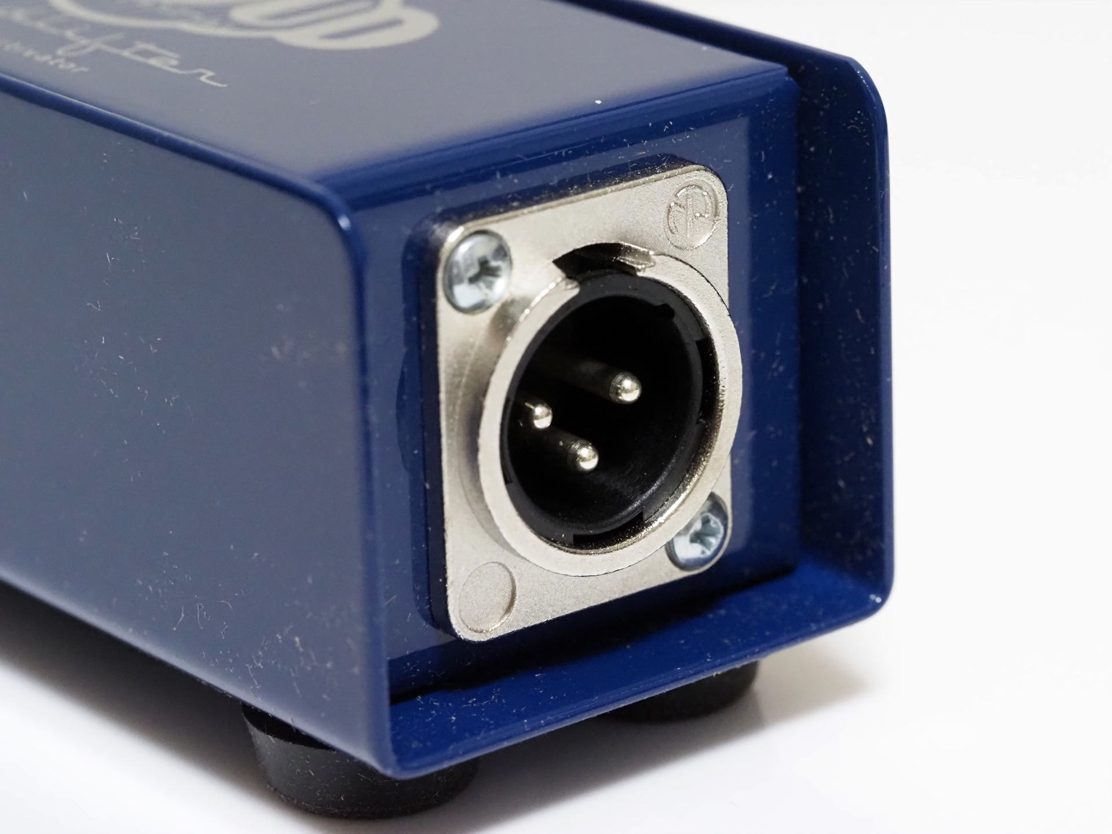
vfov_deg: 12.3
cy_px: 417
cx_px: 556
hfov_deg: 16.4
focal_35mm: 120
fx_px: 3855
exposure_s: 1/60
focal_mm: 60
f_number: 5.6
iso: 6400
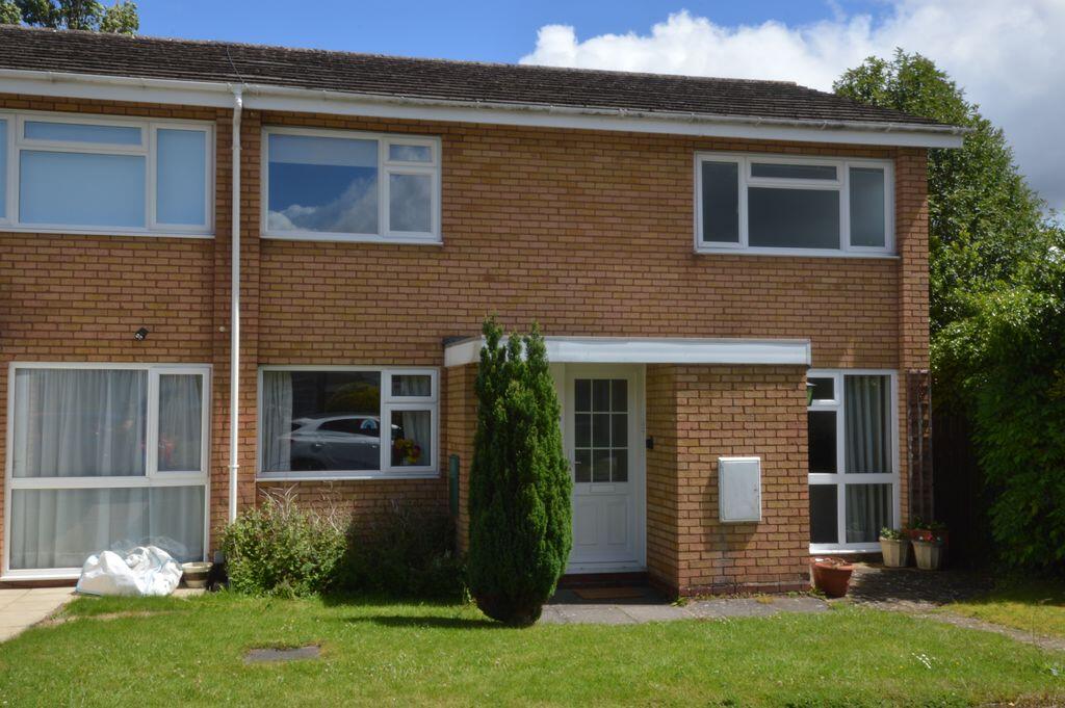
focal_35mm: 36
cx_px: 532
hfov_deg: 53.2
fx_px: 1064
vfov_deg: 36.8
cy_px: 354
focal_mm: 24
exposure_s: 1/25
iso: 100
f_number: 25
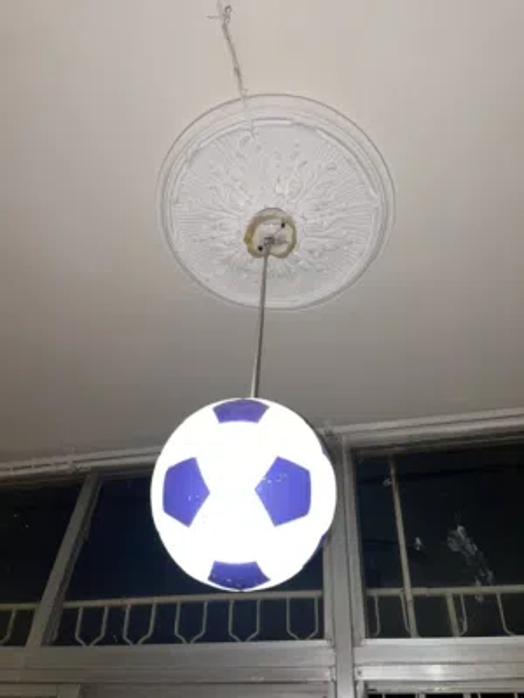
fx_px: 525
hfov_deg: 53.1
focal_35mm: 26
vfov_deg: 67.3
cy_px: 349
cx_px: 262
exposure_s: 1/28
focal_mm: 4.2
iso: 50
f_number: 1.6
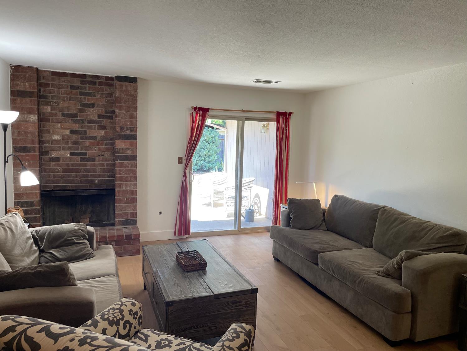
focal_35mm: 26
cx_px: 234
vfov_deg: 53.1
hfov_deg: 67.3
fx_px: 351
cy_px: 176
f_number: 1.6
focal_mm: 4.2
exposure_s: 1/120
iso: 100
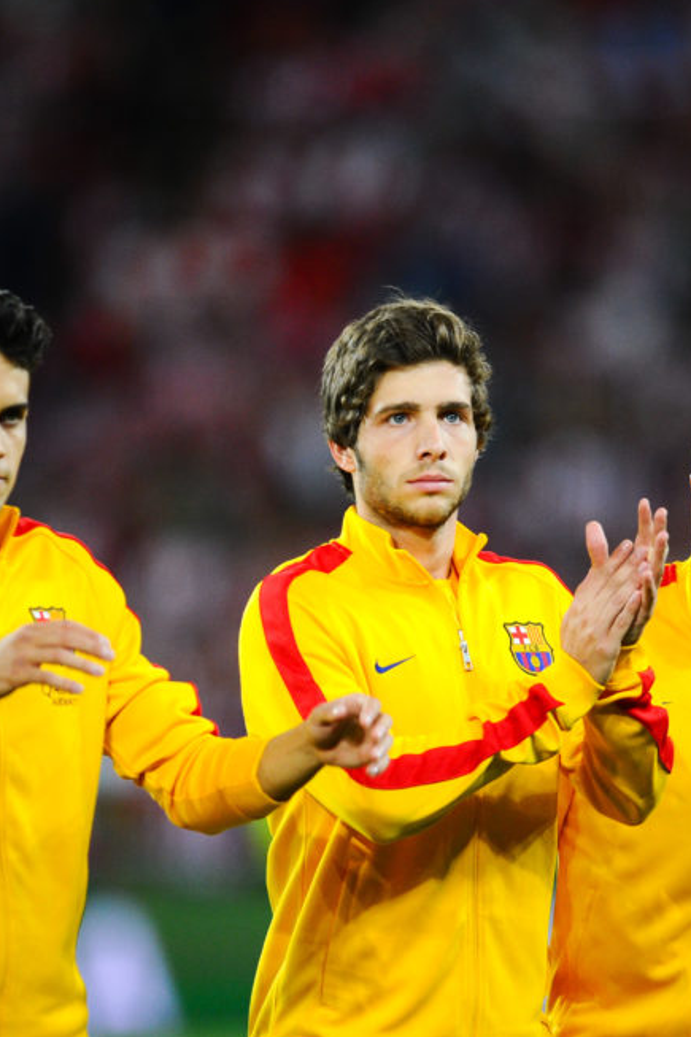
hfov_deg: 2.2
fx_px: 18061
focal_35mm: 627
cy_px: 520
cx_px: 620
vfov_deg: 3.3
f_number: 3.2
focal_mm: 400
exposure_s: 1/1250
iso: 2000
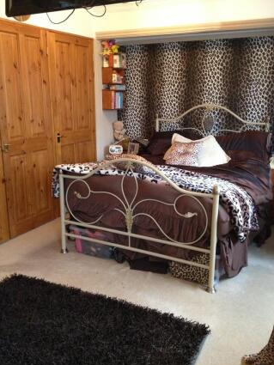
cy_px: 187
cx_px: 140
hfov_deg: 39.7
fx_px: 380
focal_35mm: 36
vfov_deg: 51.3
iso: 400
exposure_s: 1/20
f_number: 2.4
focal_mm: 4.28
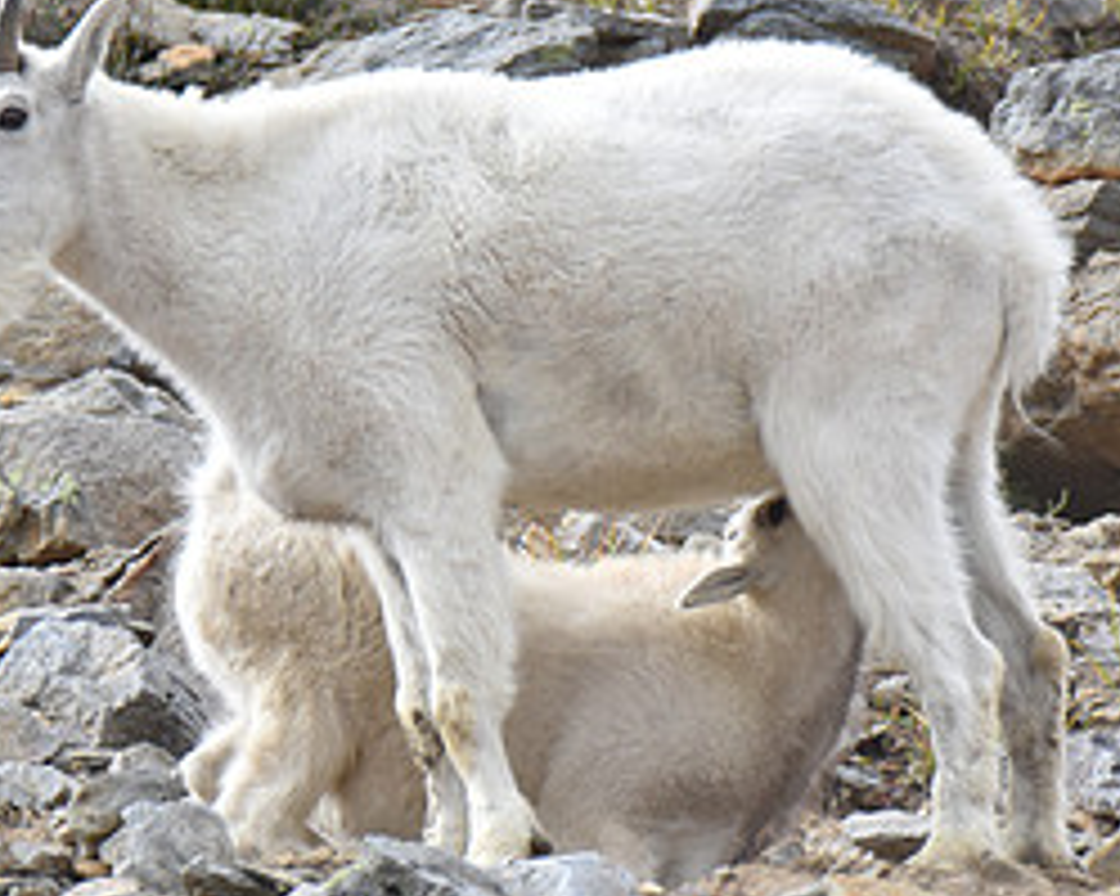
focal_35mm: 1970
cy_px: 367
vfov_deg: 0.8
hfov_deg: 1.0
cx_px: 522
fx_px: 65275
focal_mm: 600
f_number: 6.3
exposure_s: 1/320
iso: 200
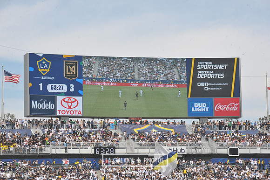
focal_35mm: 120
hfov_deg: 17.1
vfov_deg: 11.4
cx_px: 135
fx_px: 899
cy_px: 90
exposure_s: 1/500
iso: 320
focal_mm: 120
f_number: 11
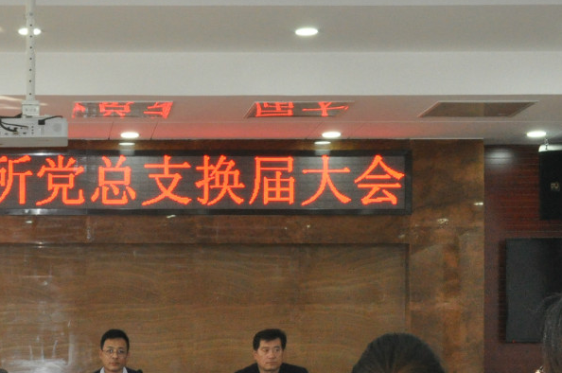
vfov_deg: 12.8
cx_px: 44
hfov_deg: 19.1
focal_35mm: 105
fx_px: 1636
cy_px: 383
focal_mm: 26
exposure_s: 1/20
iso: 1600
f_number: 16
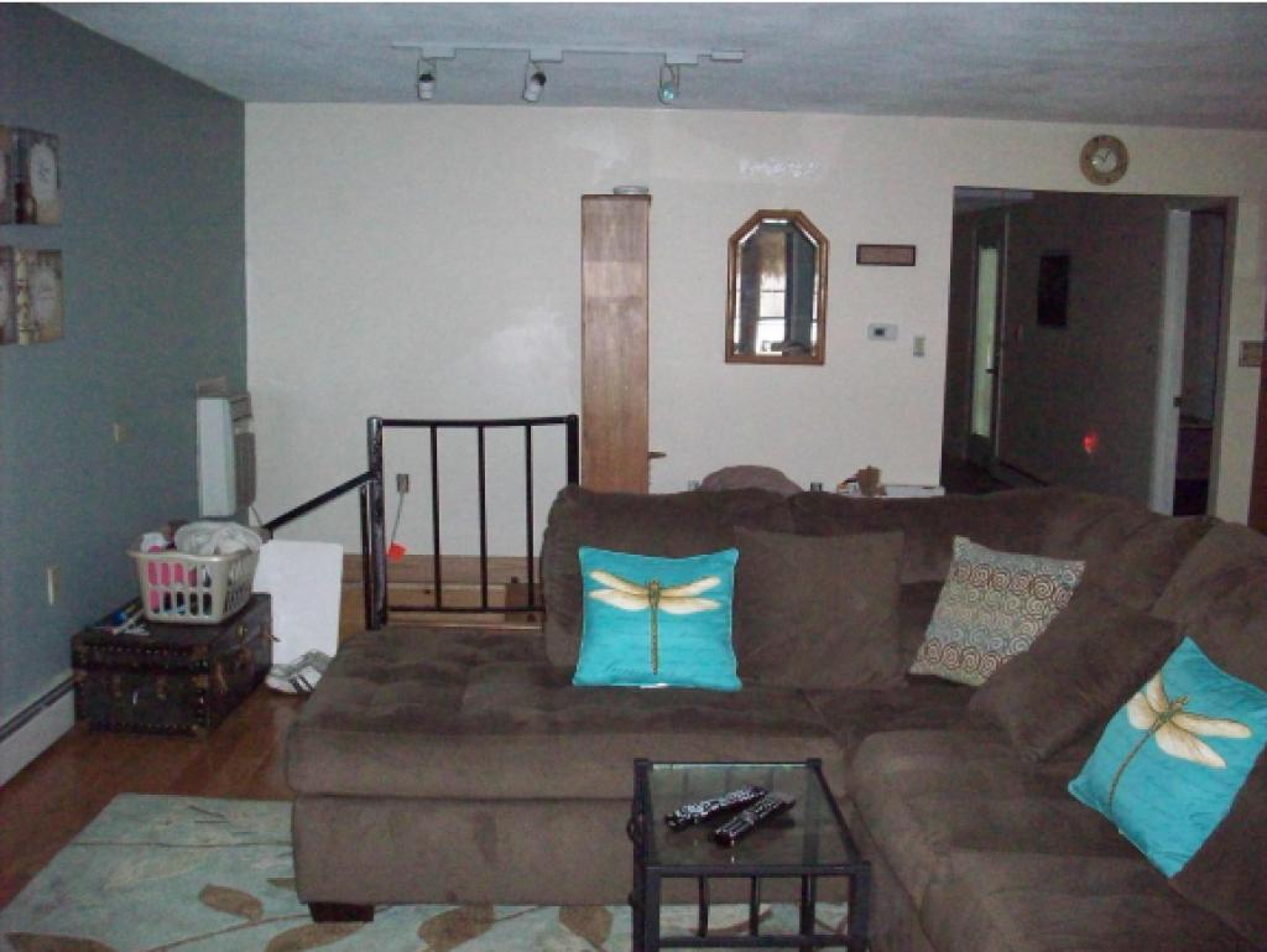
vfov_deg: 38.7
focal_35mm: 37
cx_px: 634
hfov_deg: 50.1
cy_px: 476
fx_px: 1355
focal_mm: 6.2
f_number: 2.8
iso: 800
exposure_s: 1/128
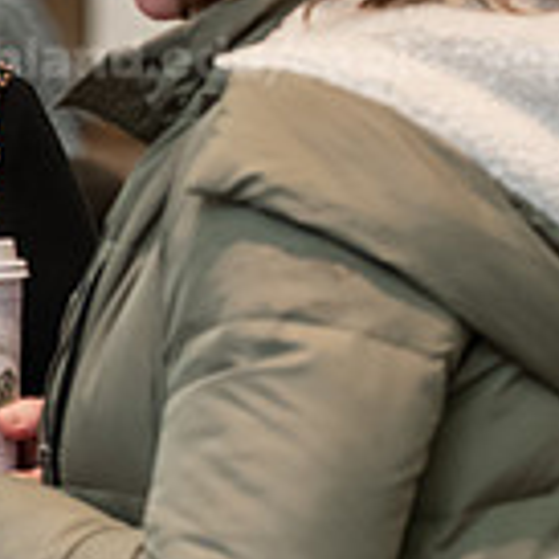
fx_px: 5938
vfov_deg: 5.4
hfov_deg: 5.3
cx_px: -412
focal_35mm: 325
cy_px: 145
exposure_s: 1/160
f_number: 3.5
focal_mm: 90
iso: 1600
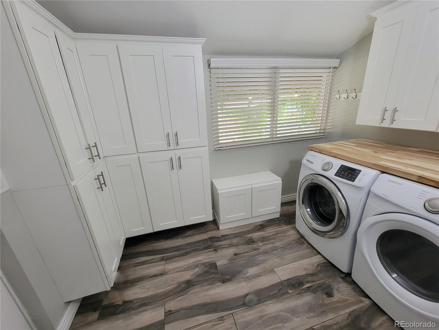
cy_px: 165
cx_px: 220
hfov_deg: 106.2
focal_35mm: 13
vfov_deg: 89.9
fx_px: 165
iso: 250
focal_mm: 2.2
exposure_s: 1/60
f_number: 2.2
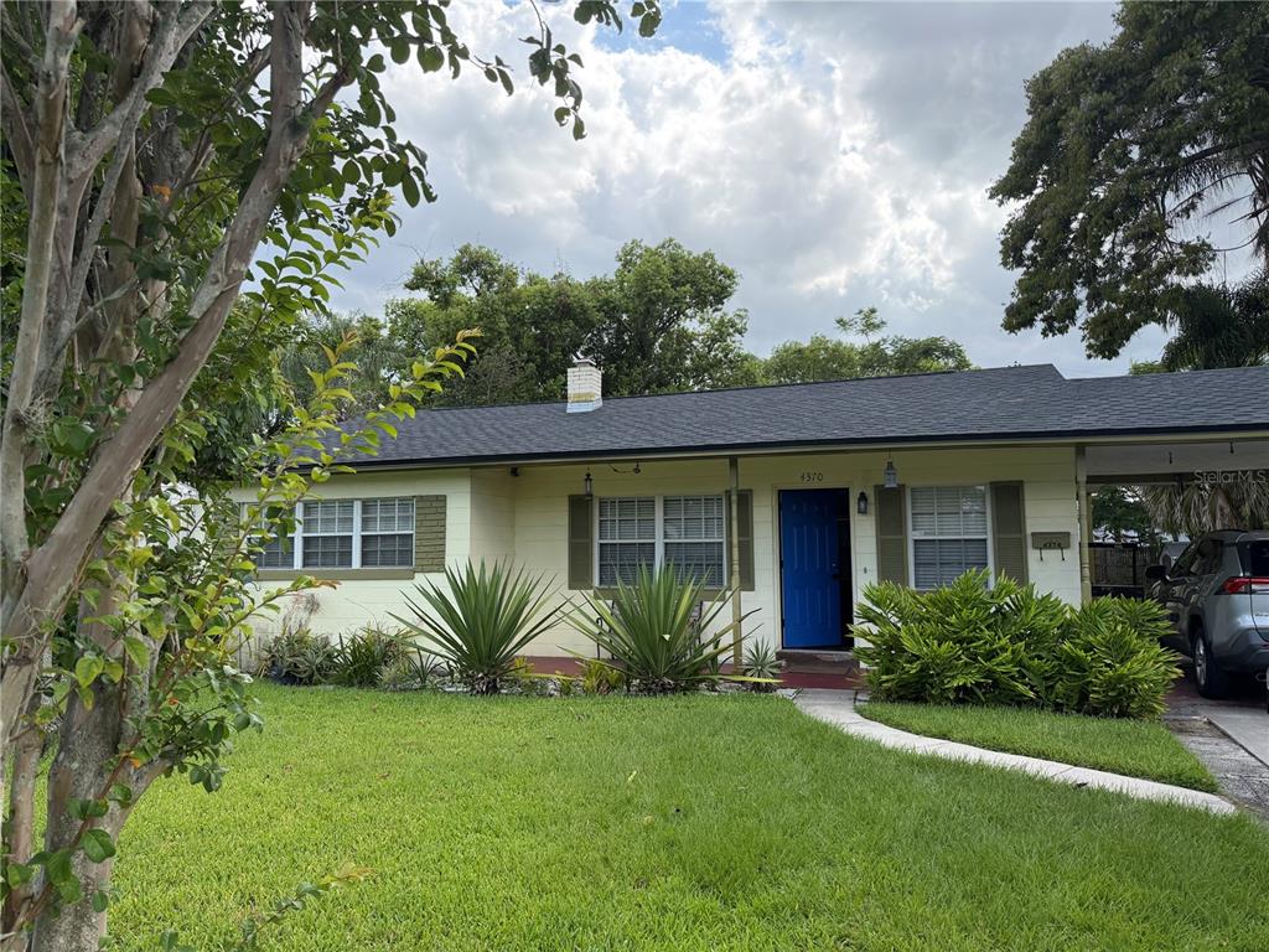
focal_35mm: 24
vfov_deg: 56.8
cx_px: 634
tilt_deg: +5.7
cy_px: 476
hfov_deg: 71.6
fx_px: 880
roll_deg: +1.0
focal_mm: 6.76
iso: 100
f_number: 1.78
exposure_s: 1/2110
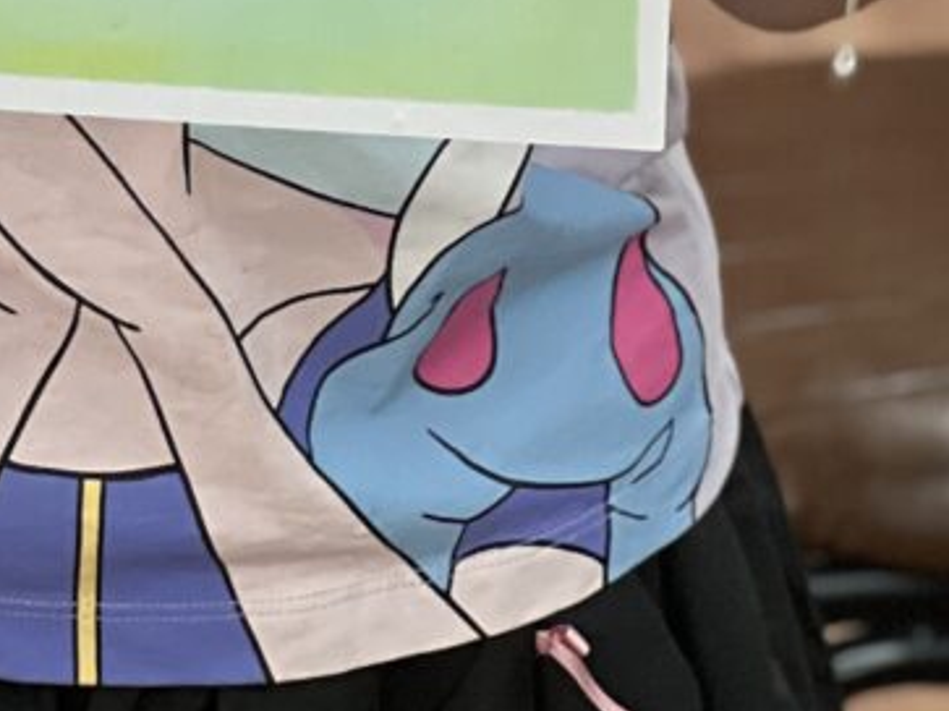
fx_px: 7756
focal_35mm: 283
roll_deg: -2.8
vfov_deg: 5.1
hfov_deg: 7.0
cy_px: -995
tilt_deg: -11.7
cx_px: 337
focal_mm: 9
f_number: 2.8
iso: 250
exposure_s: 1/121
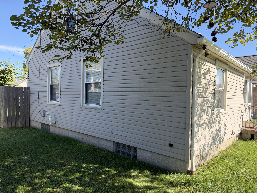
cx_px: 128
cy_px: 96
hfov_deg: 71.6
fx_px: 178
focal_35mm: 24
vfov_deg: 56.8
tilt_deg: +0.4
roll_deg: -0.8
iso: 100
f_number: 1.8
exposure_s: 1/1285
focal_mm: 6.93
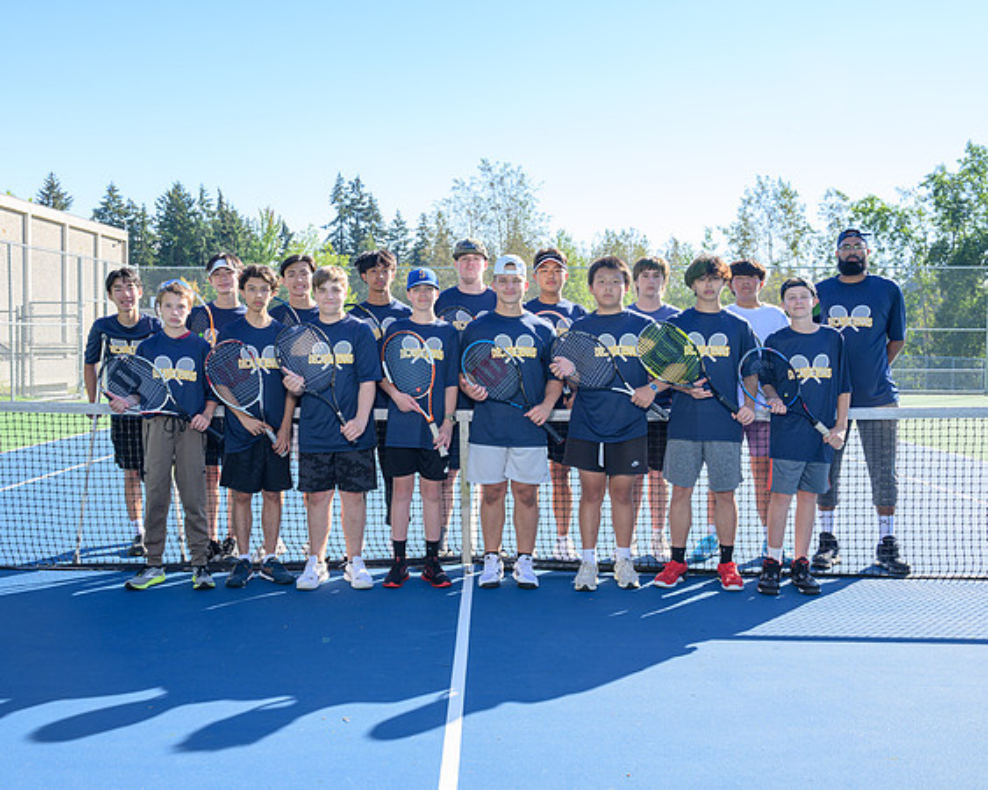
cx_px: 450
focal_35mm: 33
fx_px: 957
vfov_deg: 44.8
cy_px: 398
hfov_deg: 54.5
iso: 80
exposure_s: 1/125
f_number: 5.6
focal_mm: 28
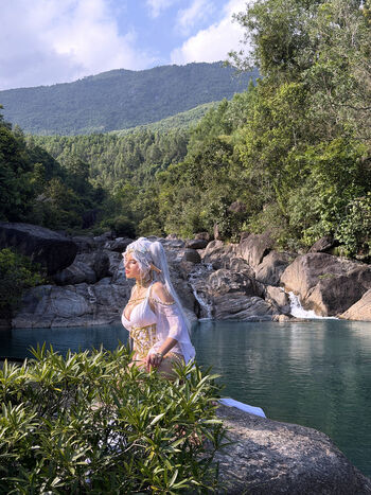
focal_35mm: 48
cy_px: 248
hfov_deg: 30.3
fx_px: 686
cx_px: 186
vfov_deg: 39.7
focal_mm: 6.76
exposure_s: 1/2415
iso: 100
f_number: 1.78
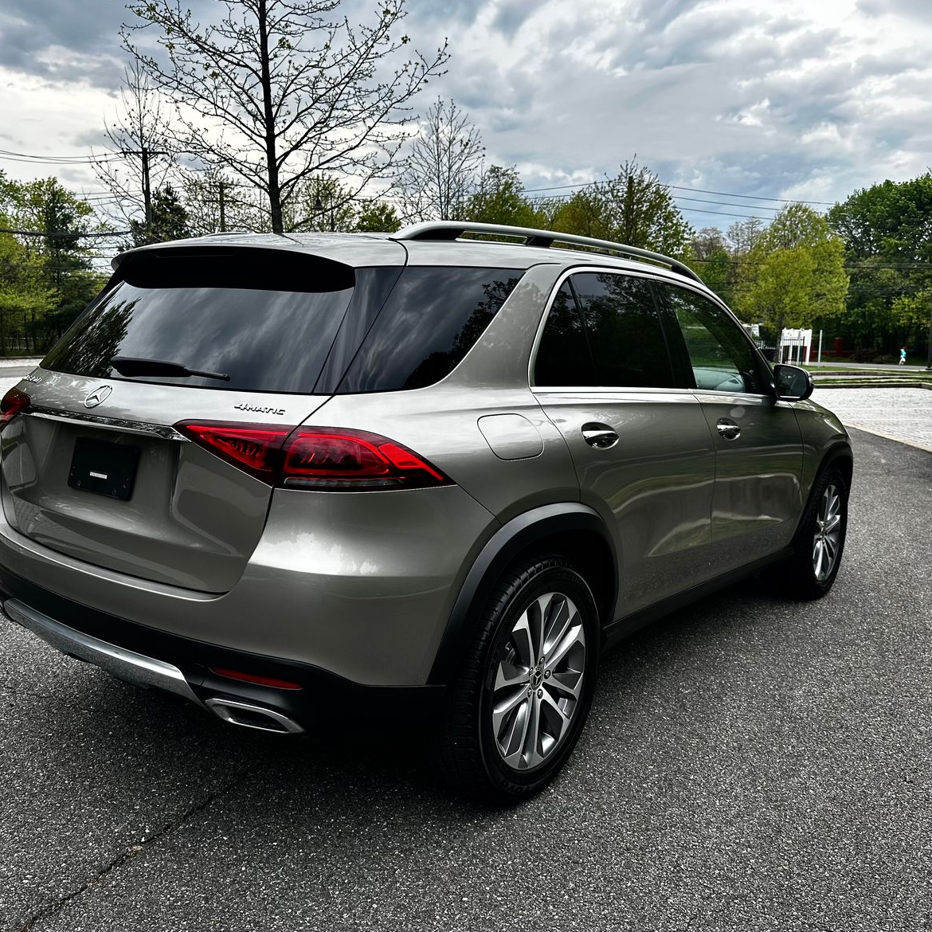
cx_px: 429
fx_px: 883
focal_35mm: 29
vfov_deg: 55.6
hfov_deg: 55.6
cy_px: 476
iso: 80
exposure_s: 1/857
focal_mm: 6.86
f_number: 1.78
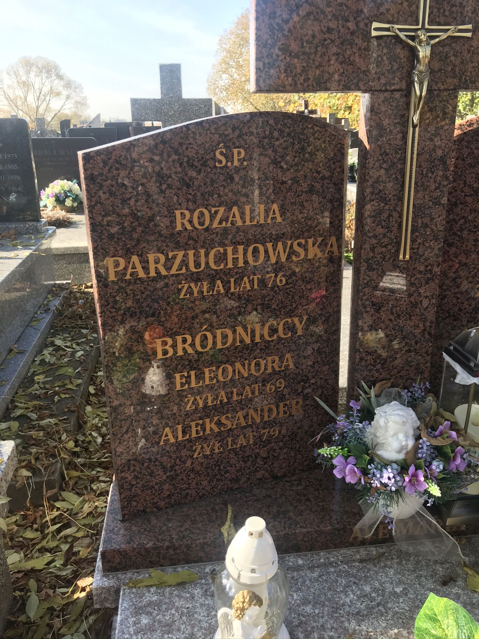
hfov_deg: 49.7
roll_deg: +1.6
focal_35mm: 28
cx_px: 240
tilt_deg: -18.5
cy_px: 320
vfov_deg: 63.4
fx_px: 517
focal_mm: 3.99
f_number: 1.8
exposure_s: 1/368
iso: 20
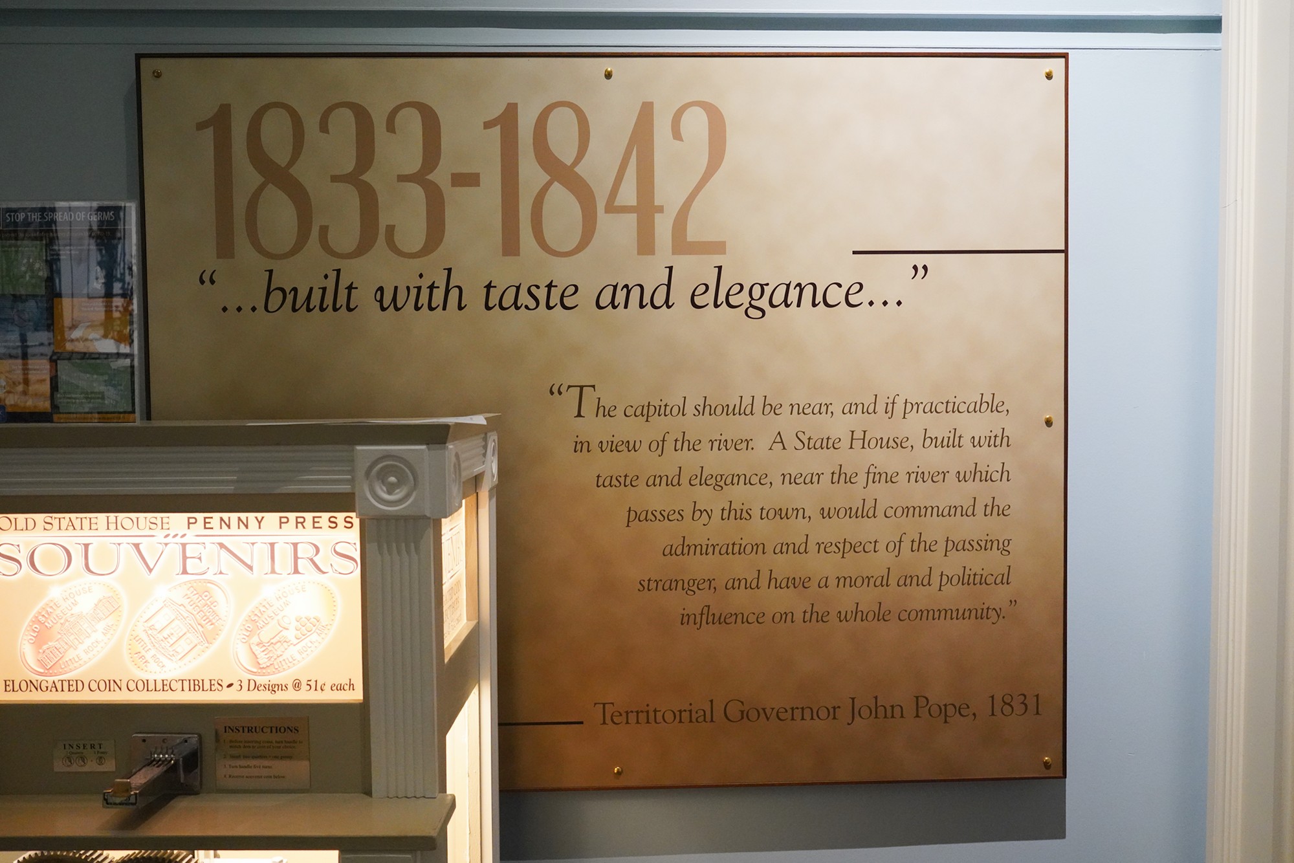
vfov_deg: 42.3
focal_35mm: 31
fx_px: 1114
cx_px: 647
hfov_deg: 60.3
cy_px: 432
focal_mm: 31
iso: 6400
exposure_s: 1/100
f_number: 4.5
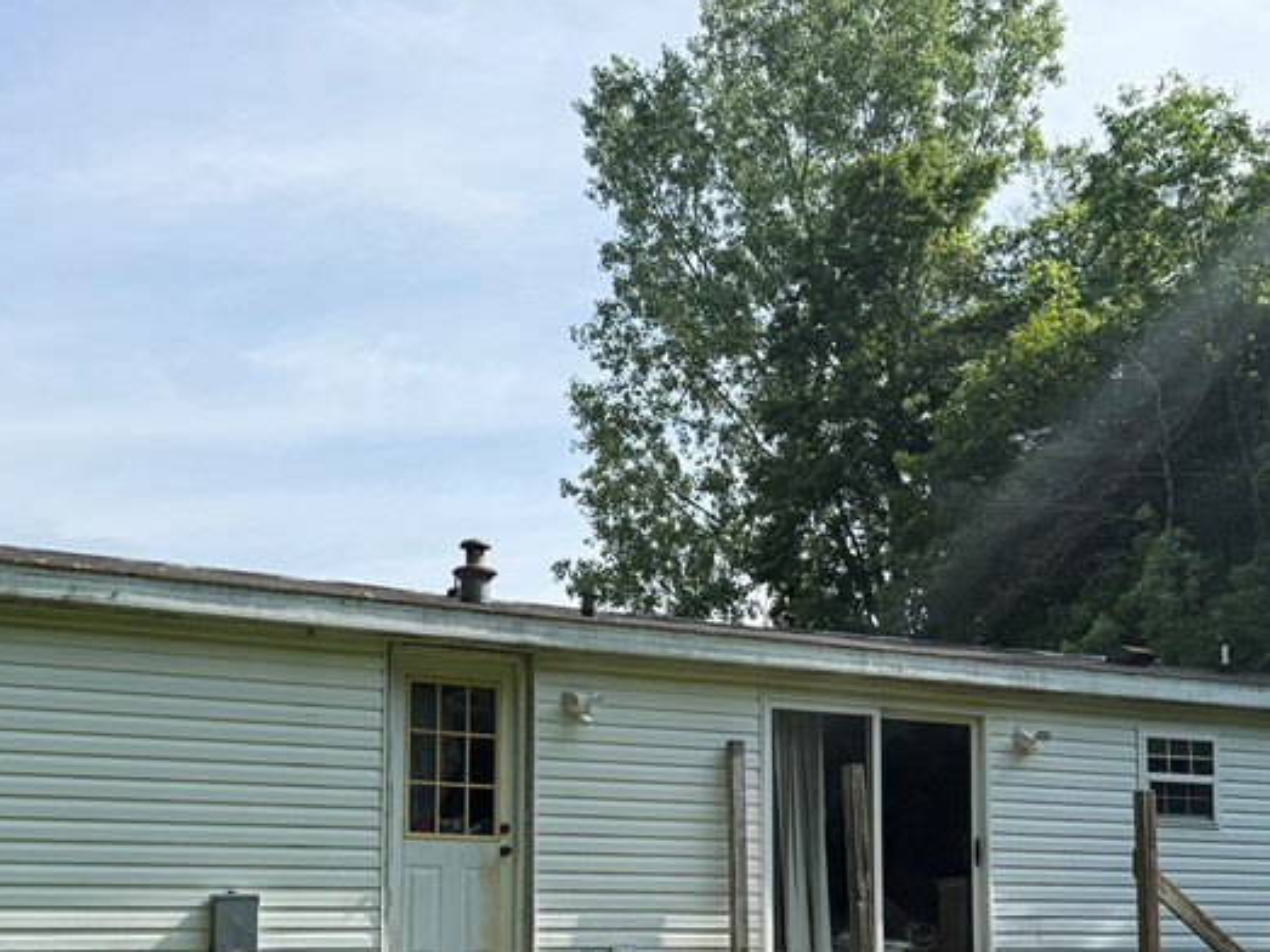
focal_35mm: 47
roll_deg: -0.4
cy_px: 809
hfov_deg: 40.4
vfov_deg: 29.9
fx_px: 1724
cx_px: 675
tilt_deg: +4.0
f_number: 1.78
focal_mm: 6.76
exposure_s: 1/3145
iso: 80
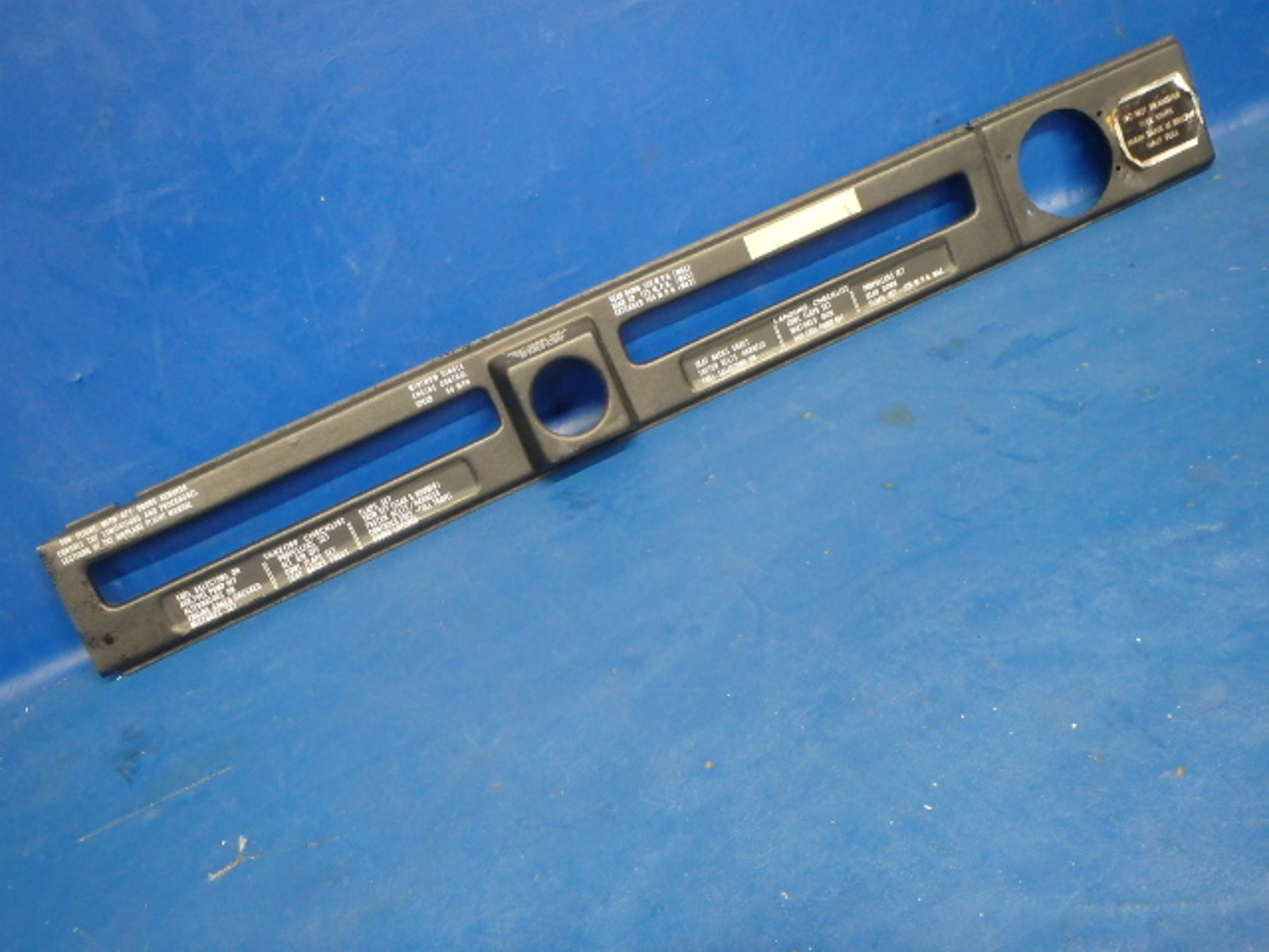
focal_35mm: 28
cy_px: 476
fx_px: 1026
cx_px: 634
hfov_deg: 63.4
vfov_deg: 49.7
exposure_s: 1/20
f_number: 3.9
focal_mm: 5
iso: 800
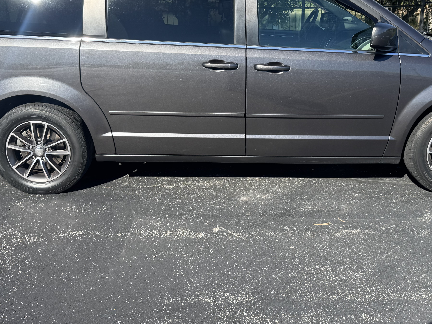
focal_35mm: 38
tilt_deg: -14.4
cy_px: 106
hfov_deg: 48.9
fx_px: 474
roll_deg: +1.1
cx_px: 235
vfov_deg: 37.3
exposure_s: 1/1923
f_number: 1.78
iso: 80
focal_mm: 6.76
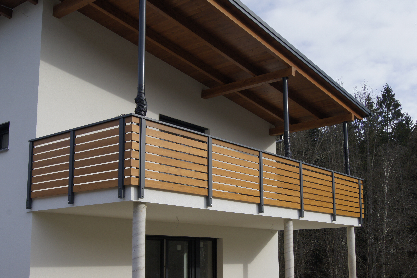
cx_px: 208
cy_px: 139
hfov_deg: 46.4
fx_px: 486
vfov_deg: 31.9
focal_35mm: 42
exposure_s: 1/160
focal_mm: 28
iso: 200
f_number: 11
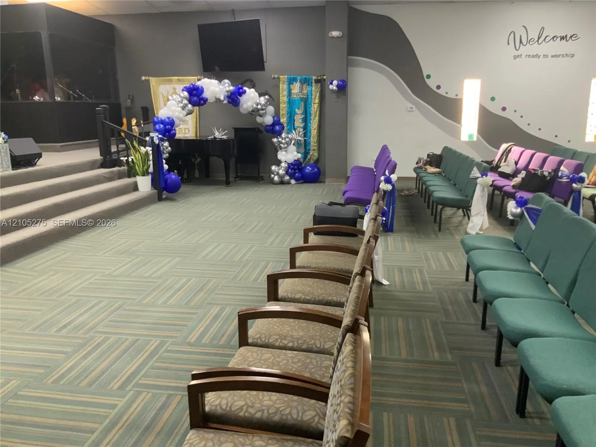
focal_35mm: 29
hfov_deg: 61.7
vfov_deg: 48.2
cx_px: 298
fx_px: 499
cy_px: 224
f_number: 1.8
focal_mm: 3
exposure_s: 1/60
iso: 125
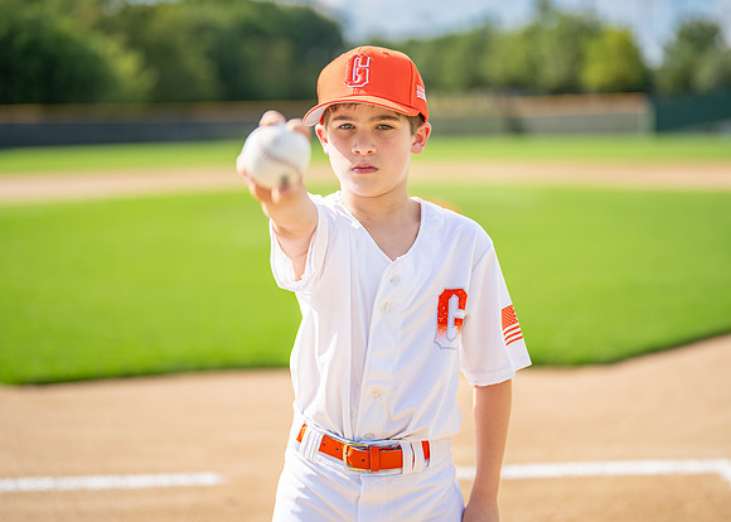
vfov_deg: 24.3
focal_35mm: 58
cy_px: 238
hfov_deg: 33.5
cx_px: 387
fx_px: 1213
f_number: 1.2
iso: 100
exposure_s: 1/5000
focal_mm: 50
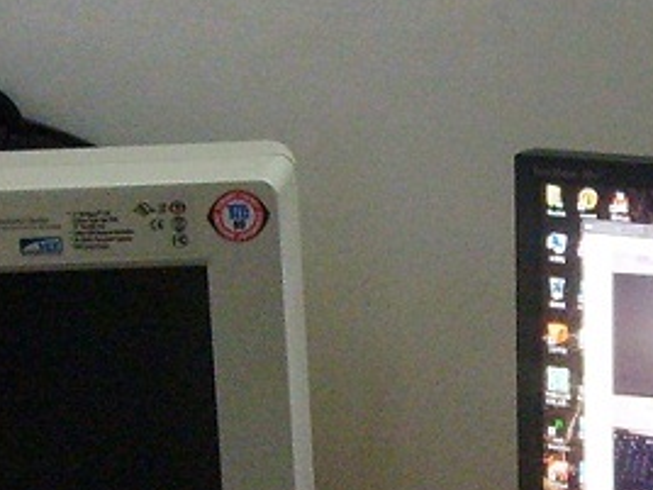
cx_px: 649
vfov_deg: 10.1
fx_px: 2773
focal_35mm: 147
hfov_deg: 13.3
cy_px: 345
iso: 200
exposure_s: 1/15
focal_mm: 5.8
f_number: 2.8
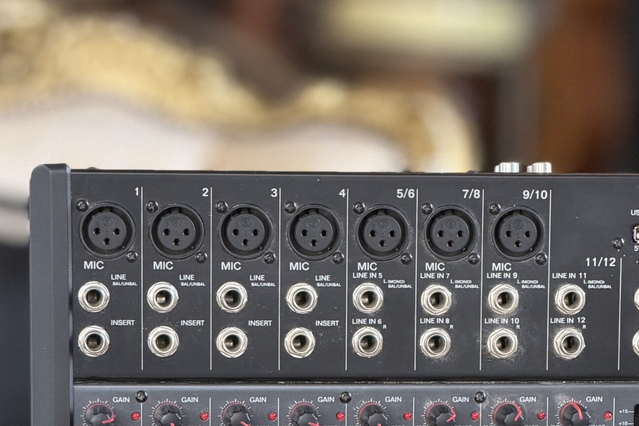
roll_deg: -0.9
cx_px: 462
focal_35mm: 206
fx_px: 3656
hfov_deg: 10.0
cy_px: 602
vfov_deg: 6.6
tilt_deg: -12.5
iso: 400
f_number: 2.8
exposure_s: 1/116
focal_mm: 16.89
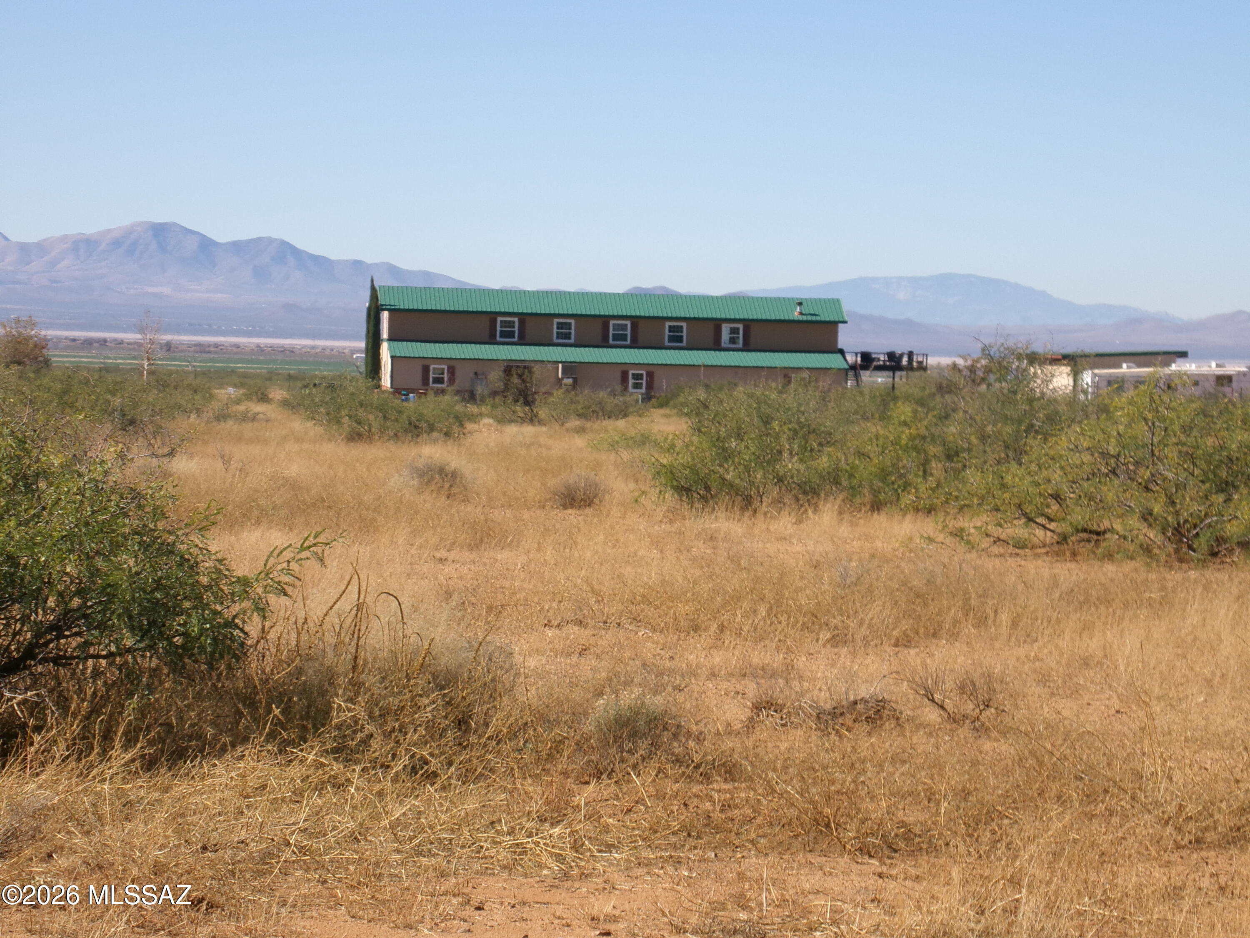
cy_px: 469
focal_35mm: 145
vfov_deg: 10.2
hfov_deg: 13.6
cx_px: 625
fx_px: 5236
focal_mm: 26.1
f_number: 17
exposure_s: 1/50
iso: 100
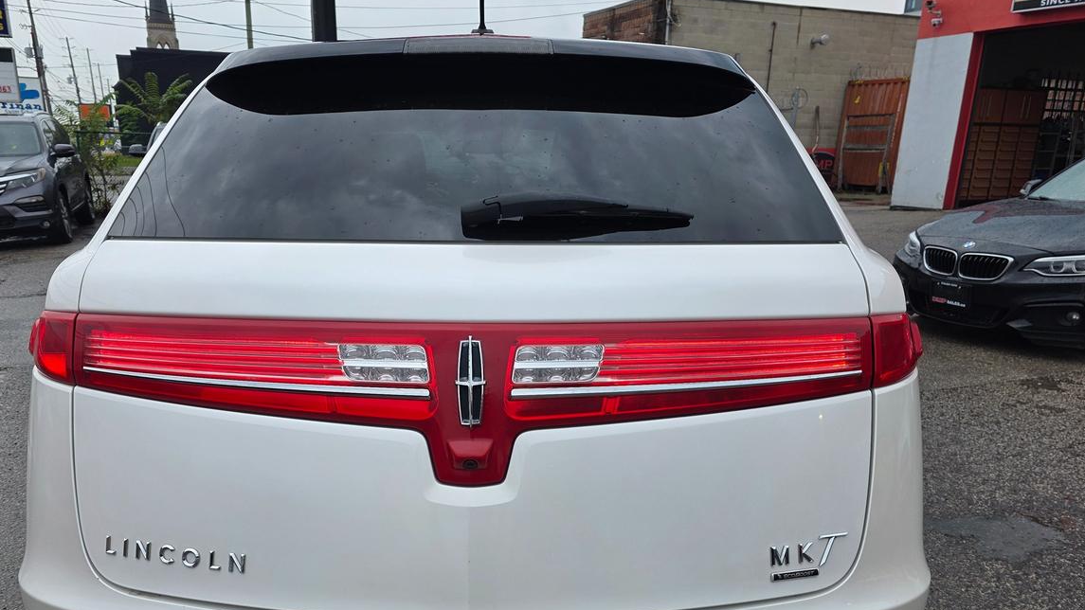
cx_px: 500
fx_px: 806
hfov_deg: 67.8
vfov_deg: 40.7
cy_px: 432
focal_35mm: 28
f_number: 1.7
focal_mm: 6.3
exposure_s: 1/359
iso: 25
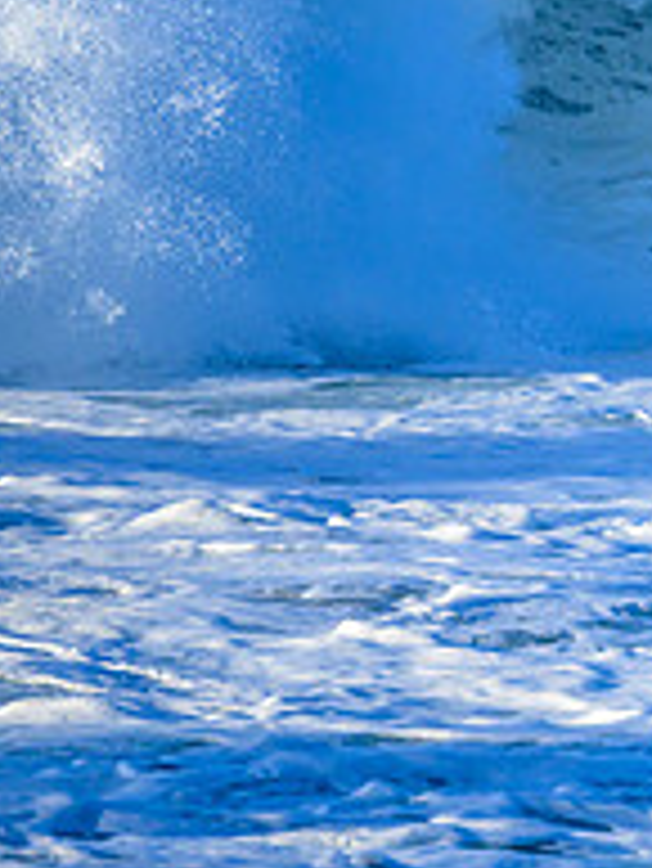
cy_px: 70
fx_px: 57898
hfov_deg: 0.6
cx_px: 1192
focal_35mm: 2308
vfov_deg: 0.9
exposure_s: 1/2000
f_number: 8
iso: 800
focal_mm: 800
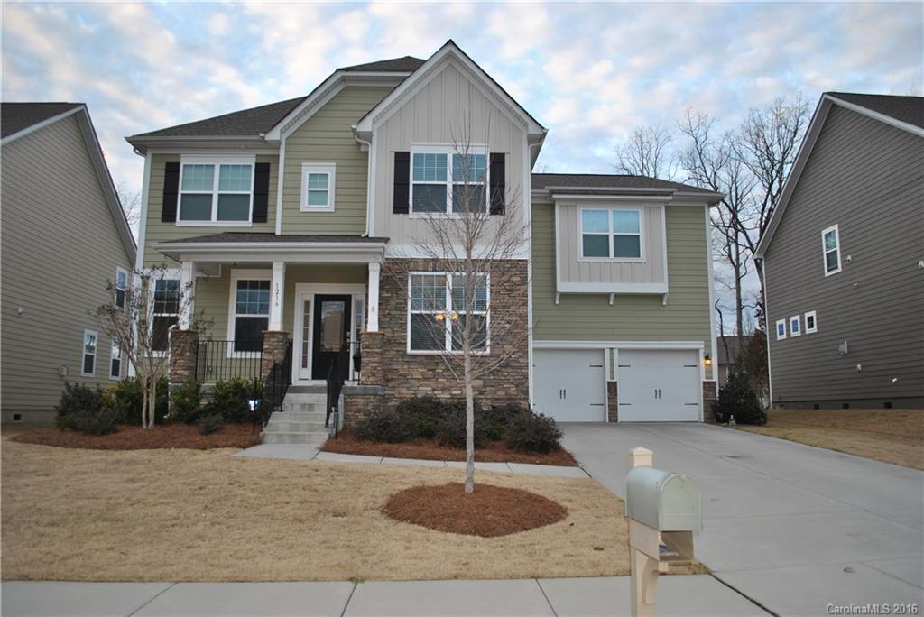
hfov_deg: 67.4
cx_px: 462
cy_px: 308
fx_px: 693
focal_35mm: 27
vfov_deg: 48.0
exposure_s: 1/125
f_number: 3.5
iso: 140
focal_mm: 18
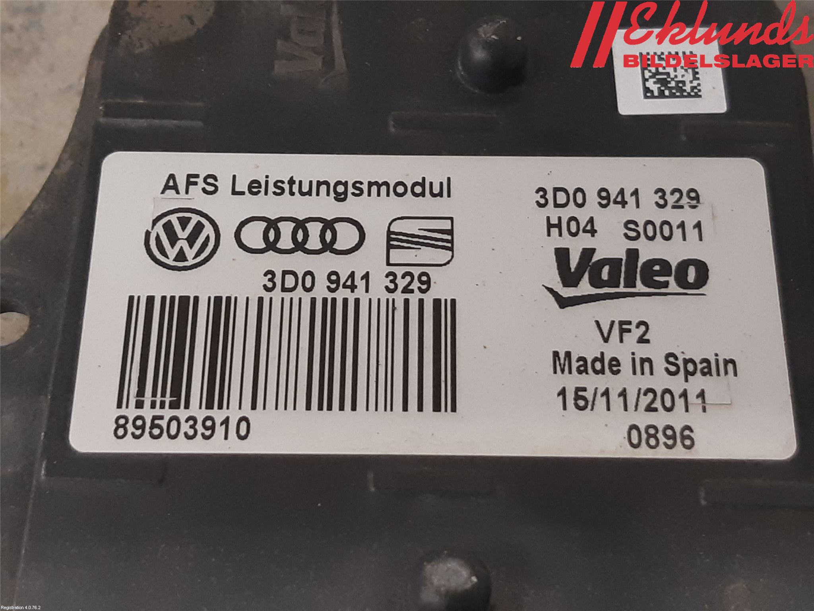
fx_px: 611
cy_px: 306
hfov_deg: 67.3
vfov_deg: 53.1
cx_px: 407
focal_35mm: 26
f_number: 1.7
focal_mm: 3.93
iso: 200
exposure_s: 1/50
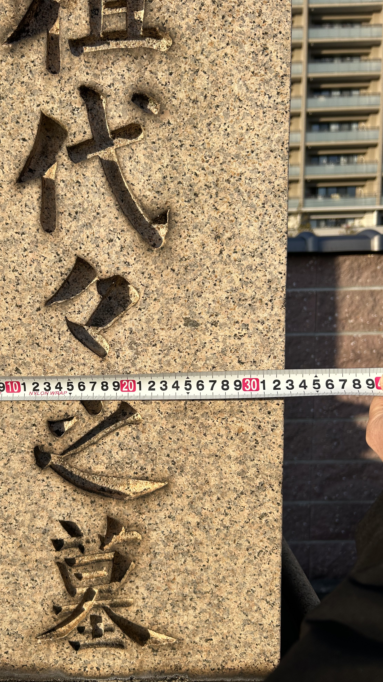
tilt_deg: -8.3
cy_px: 348
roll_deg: +0.5
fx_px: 524
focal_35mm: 29
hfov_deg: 39.7
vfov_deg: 66.1
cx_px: 125
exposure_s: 1/3356
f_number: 1.5
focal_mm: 5.7
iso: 50
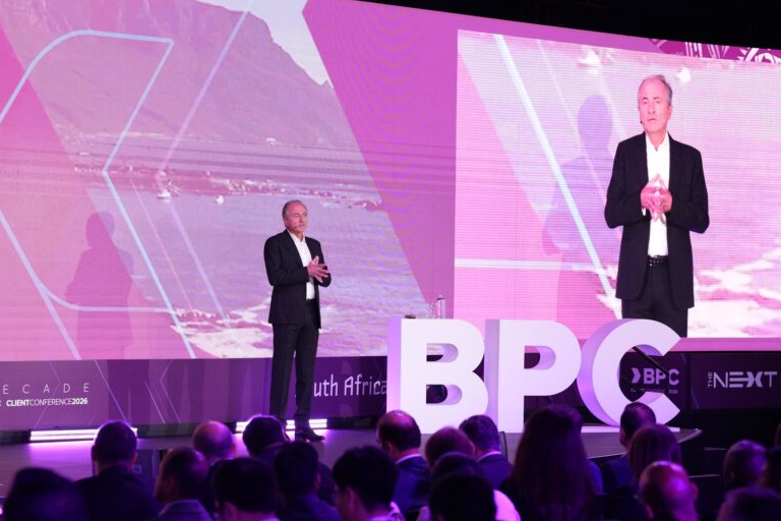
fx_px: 2343
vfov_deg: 12.7
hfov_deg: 18.9
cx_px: 368
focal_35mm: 108
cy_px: 334
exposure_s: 1/100
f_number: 3.5
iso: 2000
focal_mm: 81
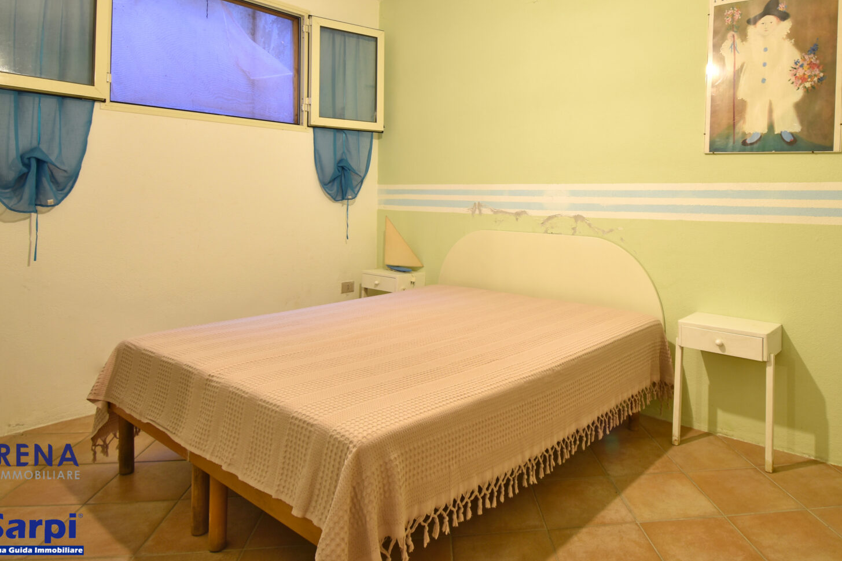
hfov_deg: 76.0
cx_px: 505
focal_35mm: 23
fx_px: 530
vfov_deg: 54.6
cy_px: 186
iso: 100
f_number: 4.8
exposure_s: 1/1.6
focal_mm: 11
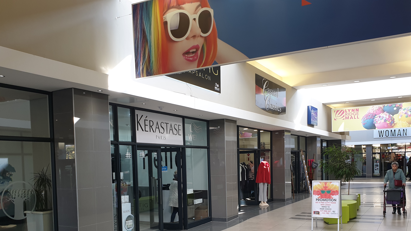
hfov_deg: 58.0
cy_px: 182
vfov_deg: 33.7
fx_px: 371
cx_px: 196
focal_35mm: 34
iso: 100
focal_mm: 4.3
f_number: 2.4
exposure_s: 1/100
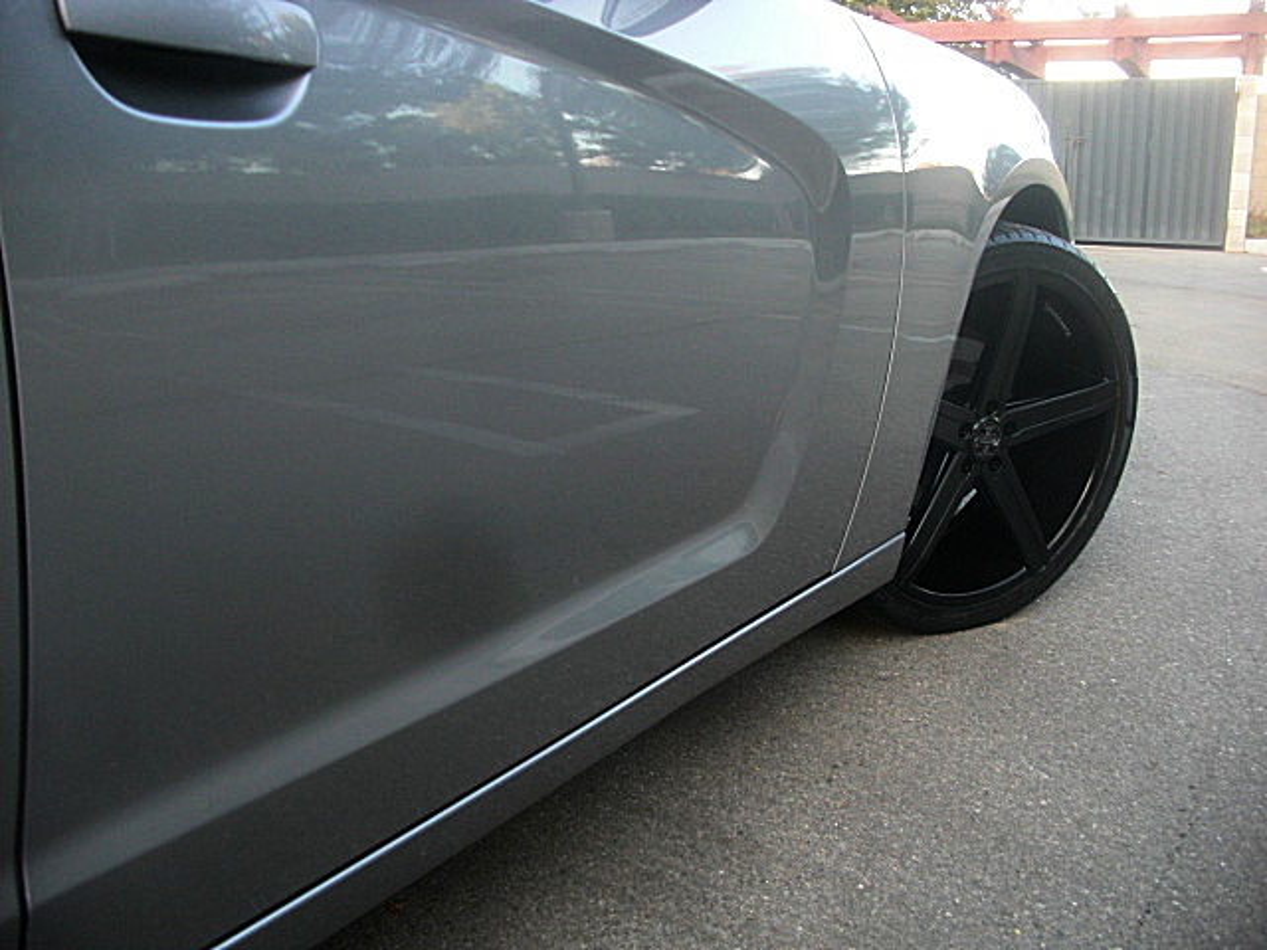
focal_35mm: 36
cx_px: 634
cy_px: 475
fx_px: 1318
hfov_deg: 51.4
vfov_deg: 39.7
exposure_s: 1/80
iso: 100
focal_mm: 6.3
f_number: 2.8
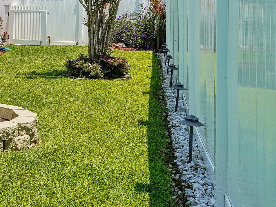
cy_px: 31
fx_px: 478
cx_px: -19
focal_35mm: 60
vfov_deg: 23.9
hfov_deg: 29.4
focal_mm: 29
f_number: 11
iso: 400
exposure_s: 1/800
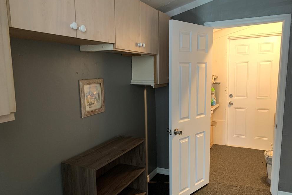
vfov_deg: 46.3
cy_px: 106
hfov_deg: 65.5
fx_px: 227
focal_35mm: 28
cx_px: 141
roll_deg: +1.9
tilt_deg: -8.4
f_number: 1.8
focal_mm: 4.25
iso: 500
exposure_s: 1/30
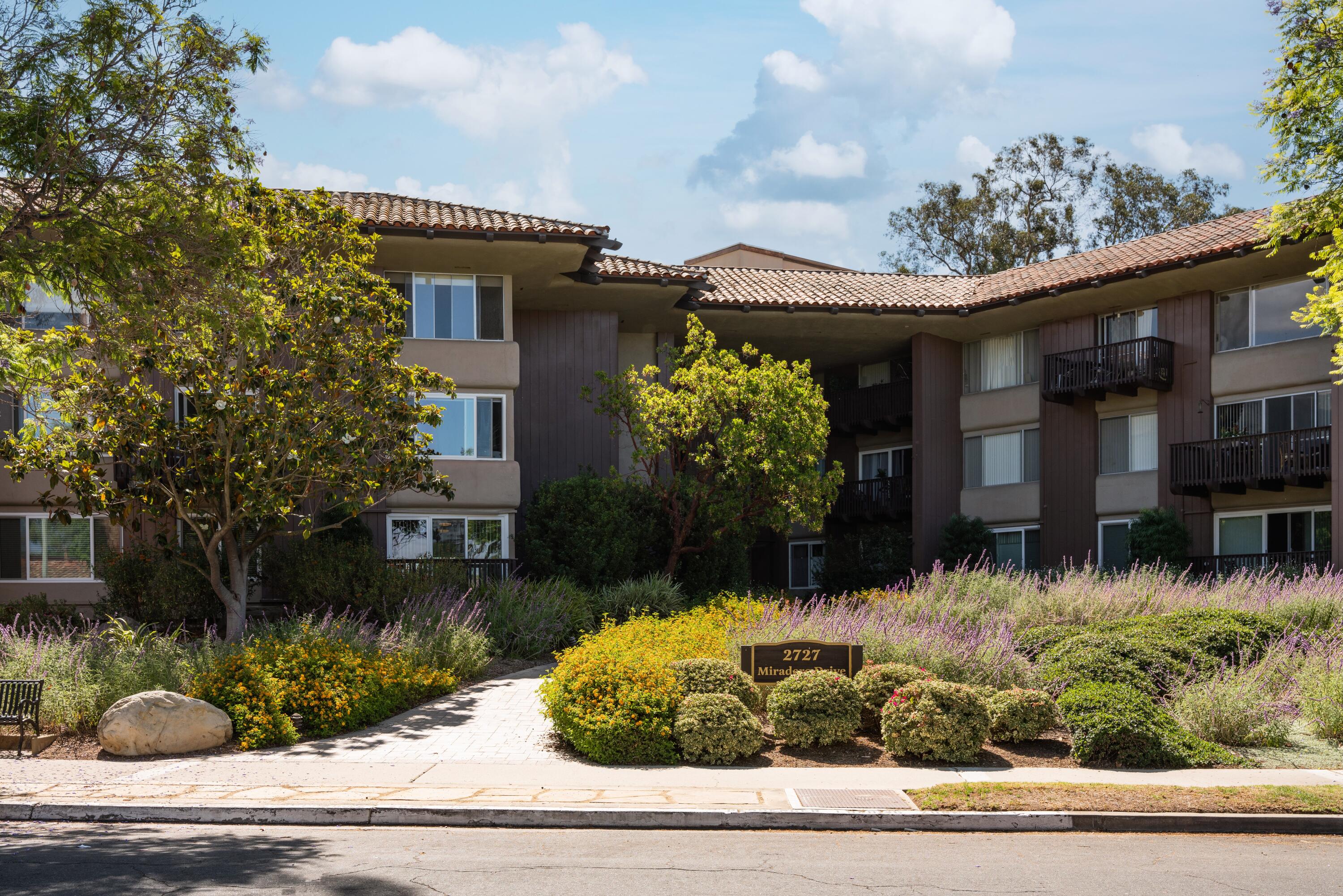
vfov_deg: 37.5
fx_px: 1321
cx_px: 672
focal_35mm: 35
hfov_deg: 53.9
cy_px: 448
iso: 125
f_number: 6.3
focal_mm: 35.4
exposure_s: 1/400
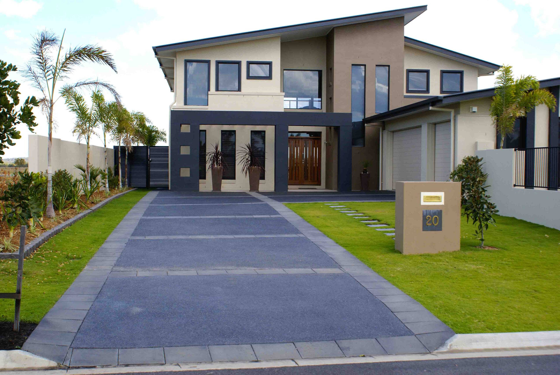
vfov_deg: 29.9
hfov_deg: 43.6
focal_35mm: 45
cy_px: 188
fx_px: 701
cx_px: 280
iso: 100
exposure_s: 1/160
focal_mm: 30
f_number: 9
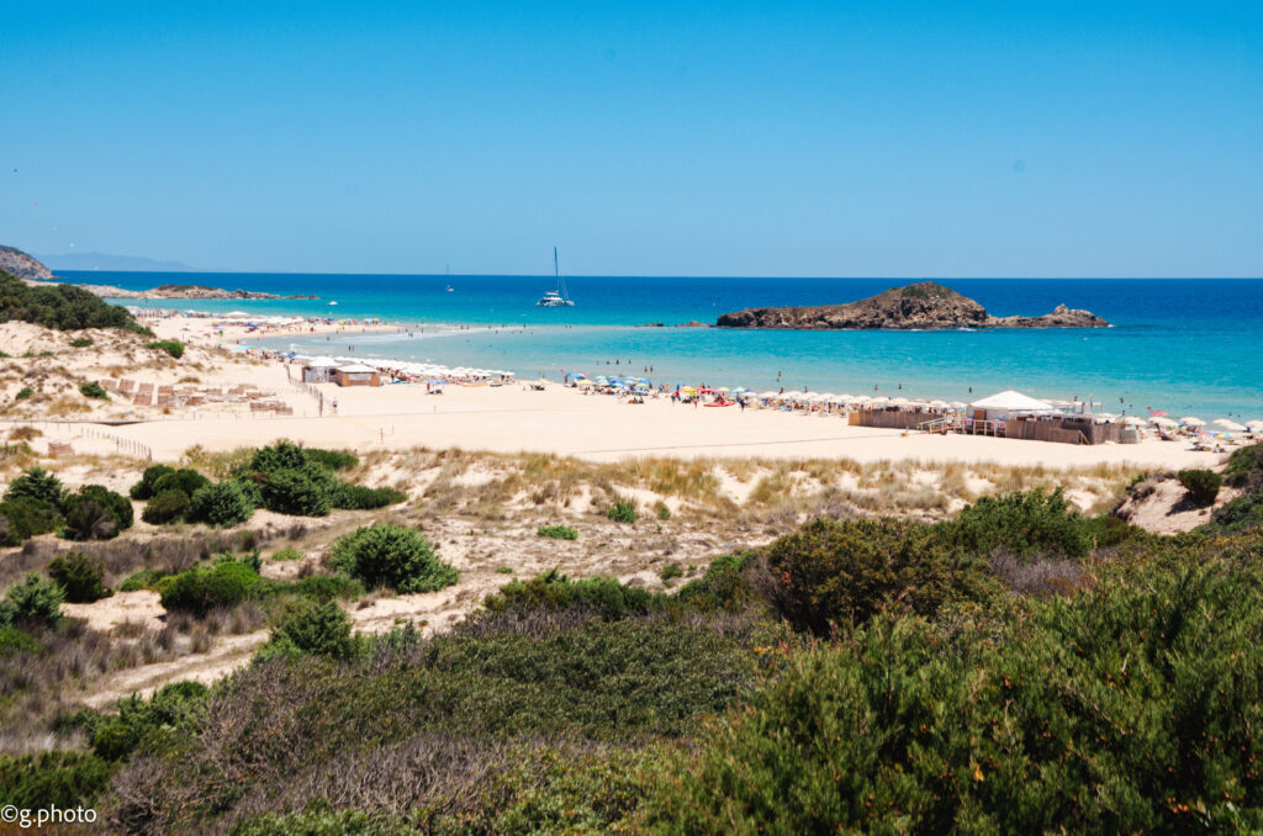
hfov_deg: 28.1
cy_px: 418
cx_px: 632
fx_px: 2521
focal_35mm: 72
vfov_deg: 18.8
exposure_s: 1/200
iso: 100
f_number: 14
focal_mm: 48
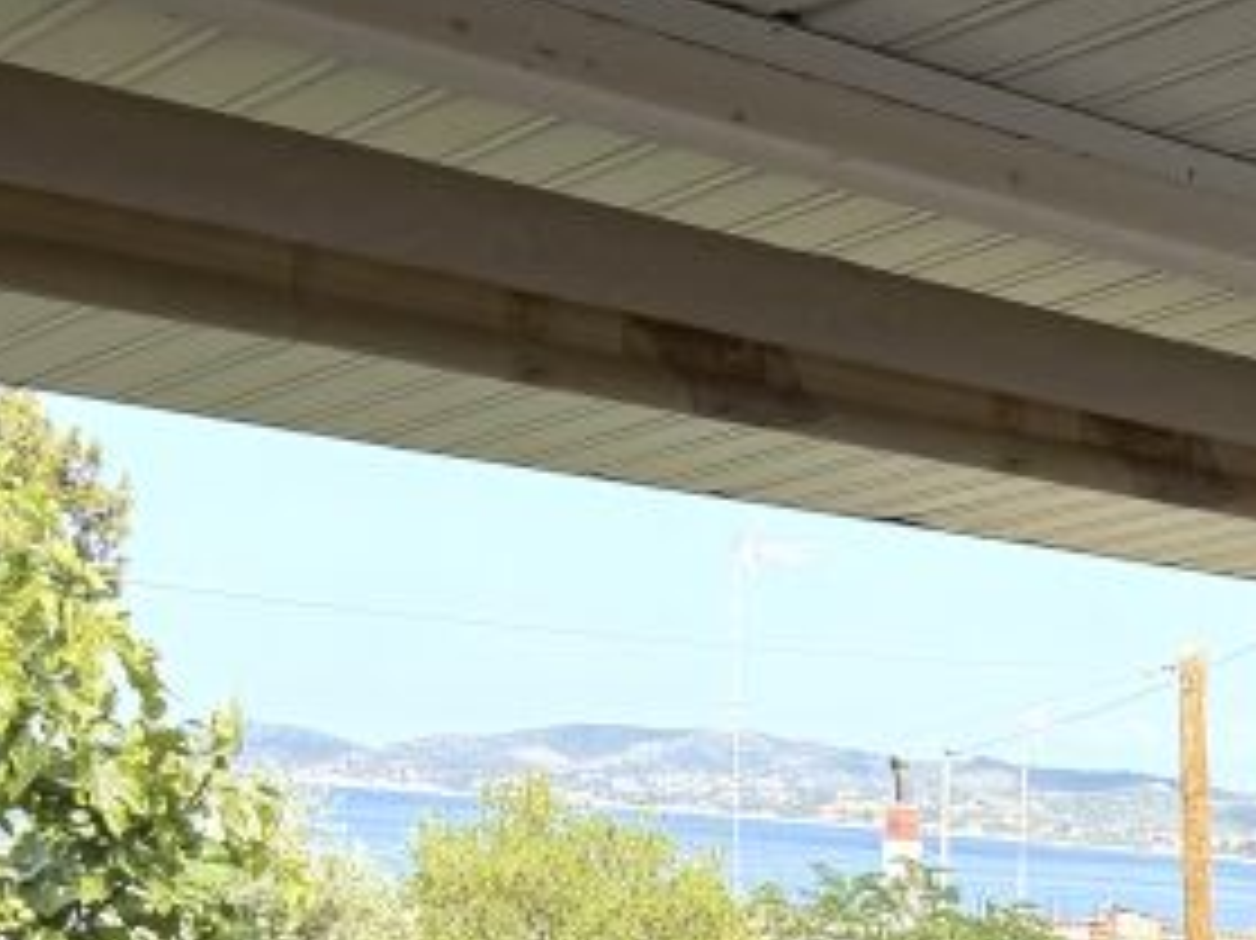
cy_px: 1309
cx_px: 1990
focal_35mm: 88
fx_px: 3192
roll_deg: -4.1
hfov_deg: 19.0
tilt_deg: -7.8
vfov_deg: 15.7
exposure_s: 1/2053
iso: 80
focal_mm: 6.76
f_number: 1.78
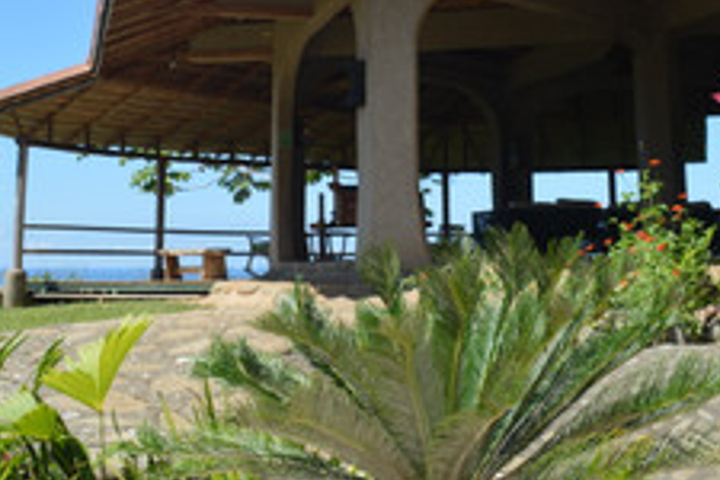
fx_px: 1080
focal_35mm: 54
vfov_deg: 24.0
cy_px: 6
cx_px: 358
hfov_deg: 36.9
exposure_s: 1/200
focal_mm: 18
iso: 100
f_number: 8
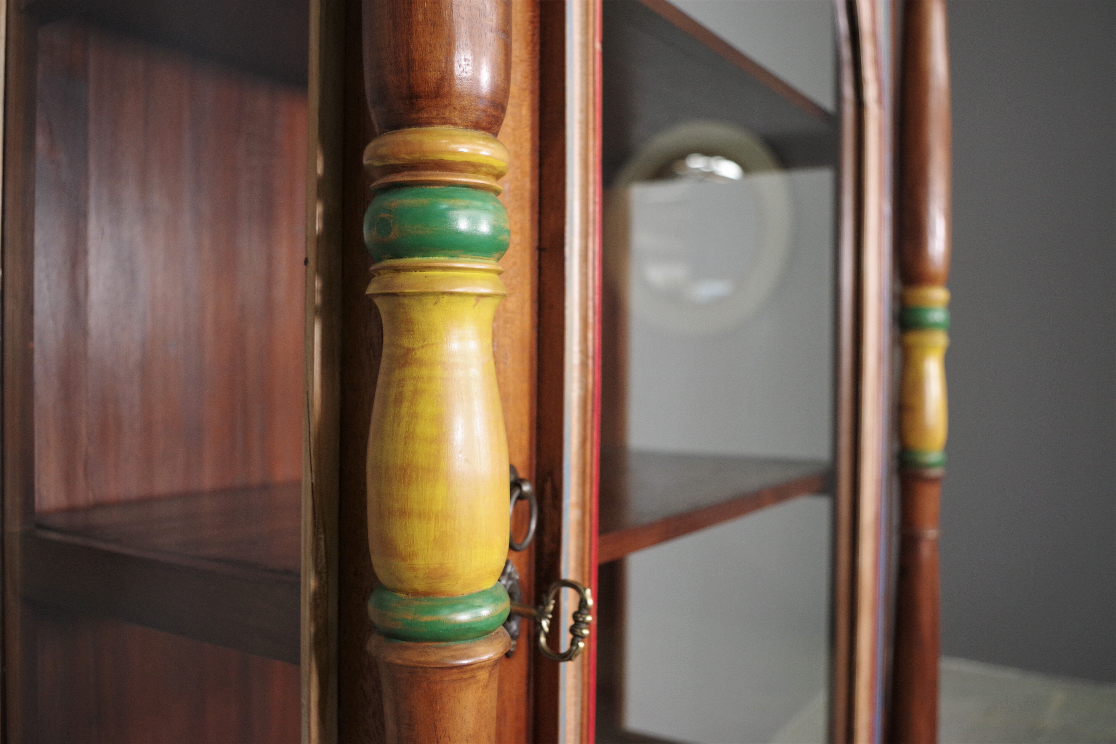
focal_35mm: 31
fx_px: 961
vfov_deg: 42.3
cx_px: 558
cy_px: 372
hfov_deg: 60.3
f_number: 4
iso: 800
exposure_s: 1/60
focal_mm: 21.25
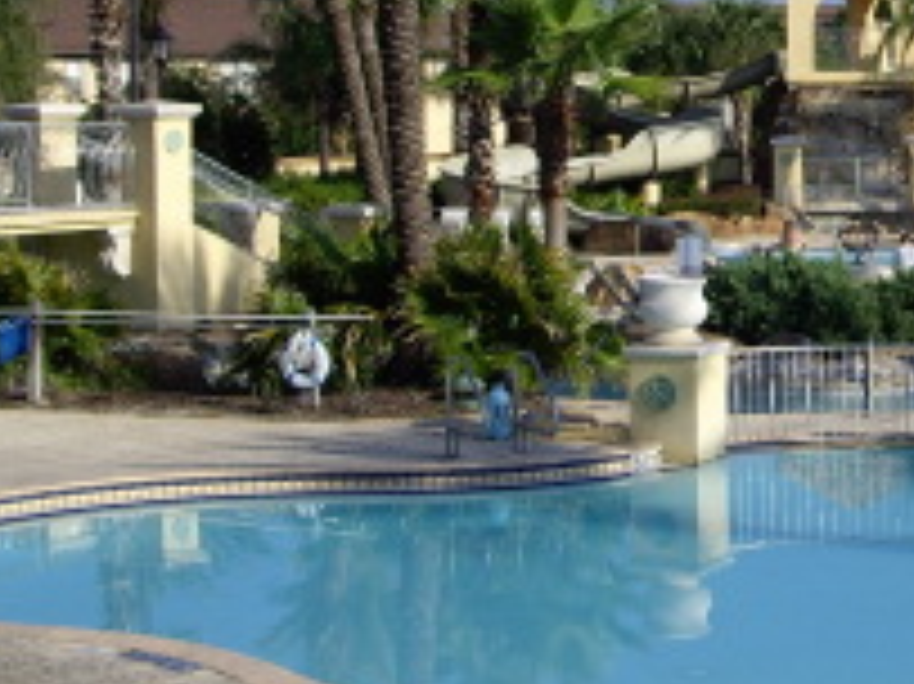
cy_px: 158
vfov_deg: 15.3
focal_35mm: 96
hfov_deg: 19.8
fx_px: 2533
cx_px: 923
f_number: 5.6
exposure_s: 1/500
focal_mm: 7.9
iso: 100
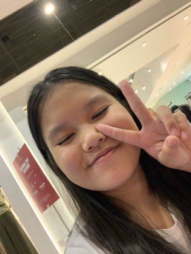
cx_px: 96
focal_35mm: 32
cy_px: 127
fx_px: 235
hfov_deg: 44.2
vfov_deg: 56.8
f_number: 2.2
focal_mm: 2.87
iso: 250
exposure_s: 1/50
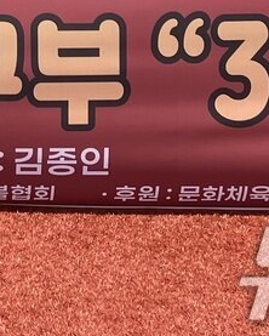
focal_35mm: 138
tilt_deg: +0.8
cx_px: -239
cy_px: -278
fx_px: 1372
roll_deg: -0.9
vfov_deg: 12.6
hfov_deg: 10.4
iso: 32
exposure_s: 1/2288
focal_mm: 3.99
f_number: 1.8
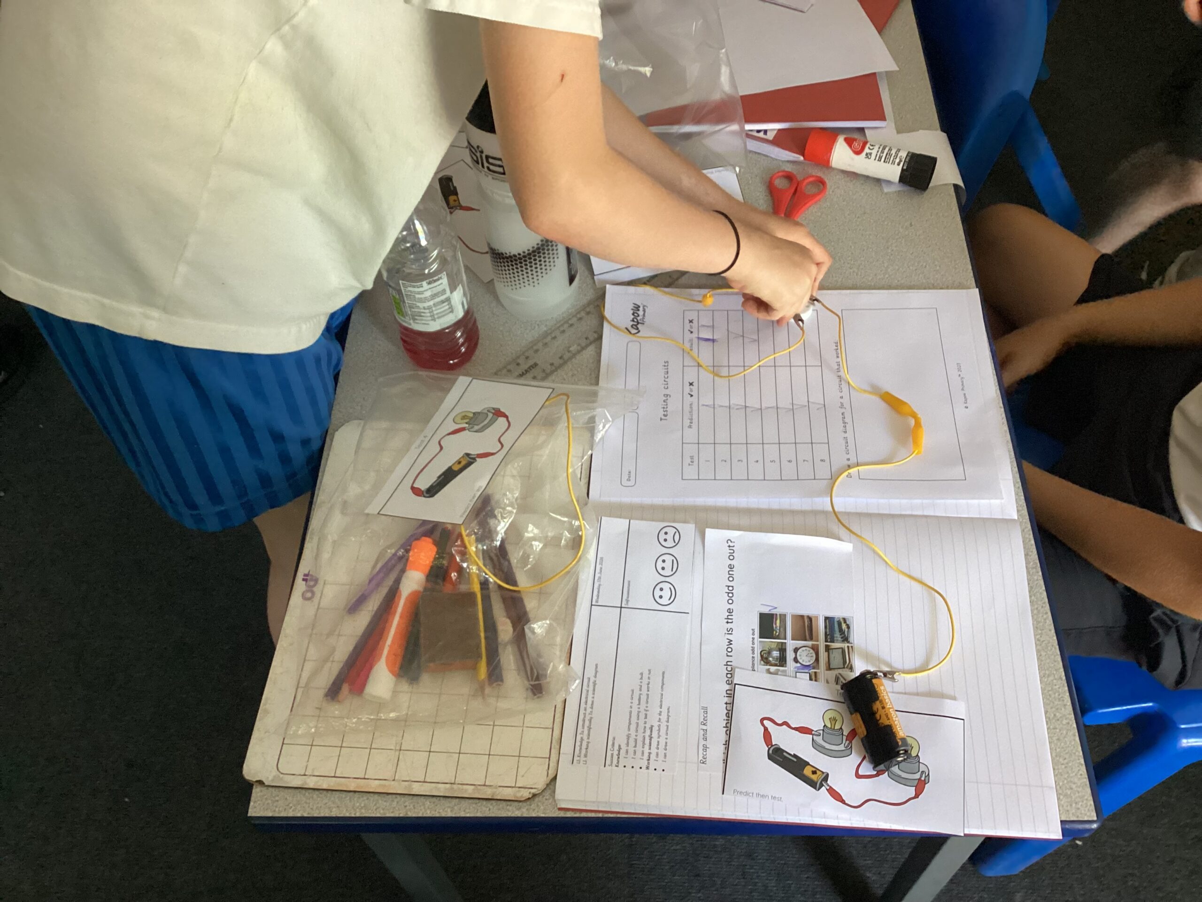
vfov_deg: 45.4
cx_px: 601
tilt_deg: -55.7
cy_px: 451
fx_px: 1076
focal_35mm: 31
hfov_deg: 58.4
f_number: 2.4
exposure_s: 1/60
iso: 320
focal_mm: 3.3
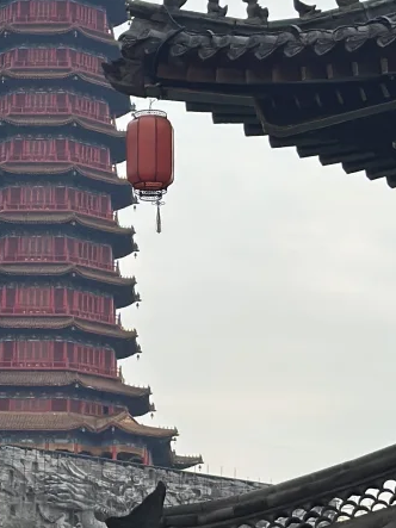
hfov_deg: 9.5
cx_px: 54
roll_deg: -1.7
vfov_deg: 12.7
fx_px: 2381
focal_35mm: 156
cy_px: 238
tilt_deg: +14.5
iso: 100
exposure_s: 1/1953
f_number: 1.78
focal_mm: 6.86
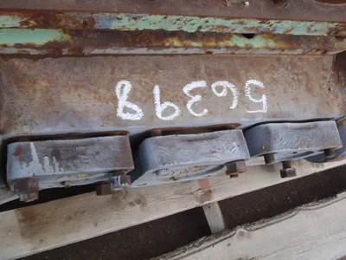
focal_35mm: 38
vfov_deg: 37.7
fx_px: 380
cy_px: 130
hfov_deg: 49.0
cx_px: 173
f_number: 13
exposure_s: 1/400
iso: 800
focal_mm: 6.83
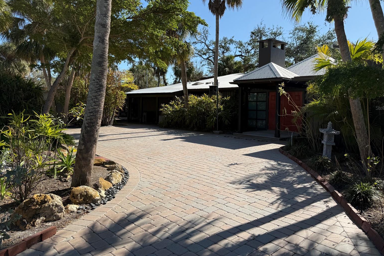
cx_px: 199
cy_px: 108
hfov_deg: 69.4
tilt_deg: +0.6
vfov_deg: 49.4
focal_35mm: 26
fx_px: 277
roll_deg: -1.2
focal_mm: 6.76
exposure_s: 1/4405
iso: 80
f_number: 1.78
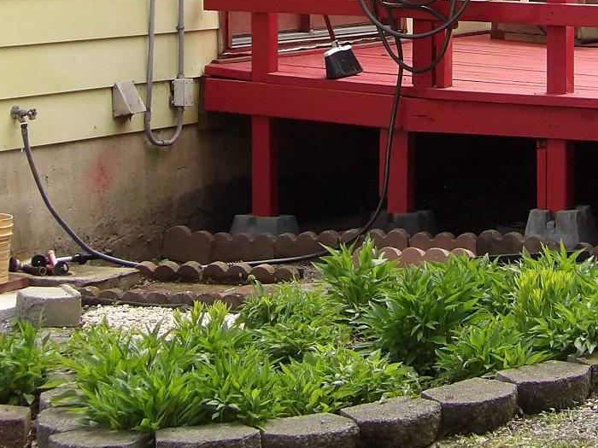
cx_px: 431
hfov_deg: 12.7
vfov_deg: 9.4
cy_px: -148
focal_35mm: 155
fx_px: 2678
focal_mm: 9.5
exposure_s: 1/305
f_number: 3.4
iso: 100
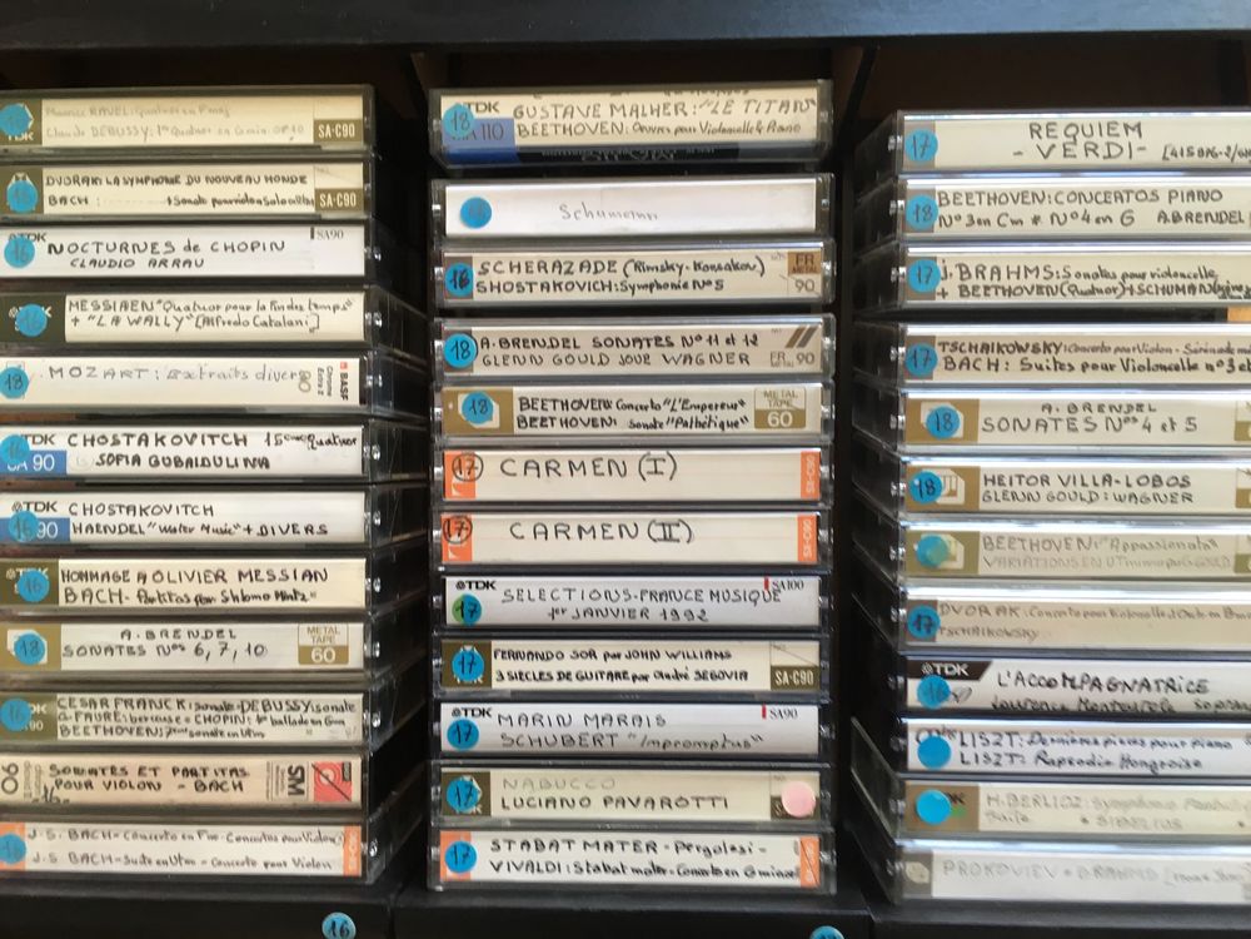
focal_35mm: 29
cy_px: 470
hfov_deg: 61.7
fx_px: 1048
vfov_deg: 48.2
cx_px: 626
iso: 64
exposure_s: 1/33
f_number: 2.2
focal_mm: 4.15
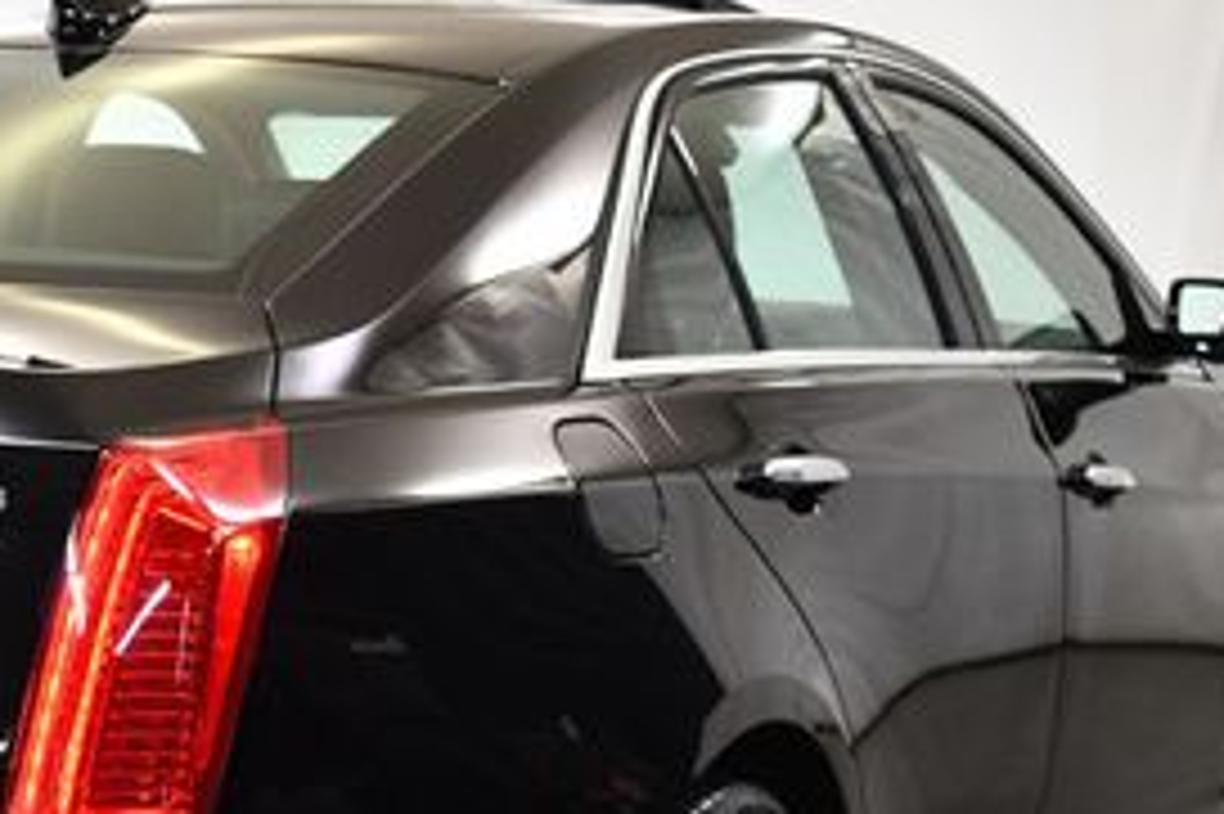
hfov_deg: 19.0
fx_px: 3602
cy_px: 558
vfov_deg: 12.9
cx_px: 171
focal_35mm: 106
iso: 1000
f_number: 4.2
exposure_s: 1/125
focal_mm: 30
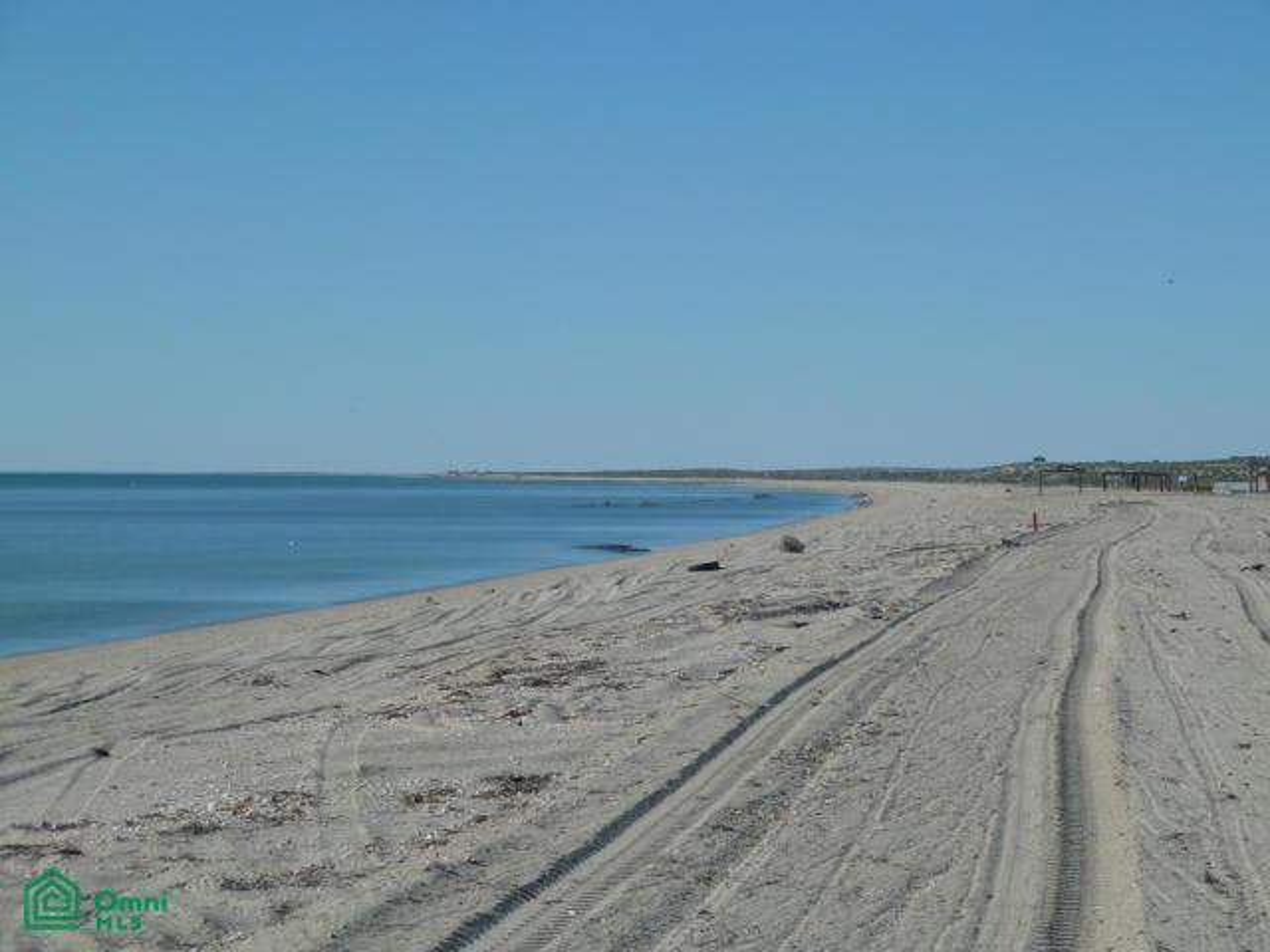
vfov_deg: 13.3
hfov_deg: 17.7
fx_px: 4072
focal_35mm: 111
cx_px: 635
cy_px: 476
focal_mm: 18.2
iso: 80
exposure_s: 1/800
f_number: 5.6
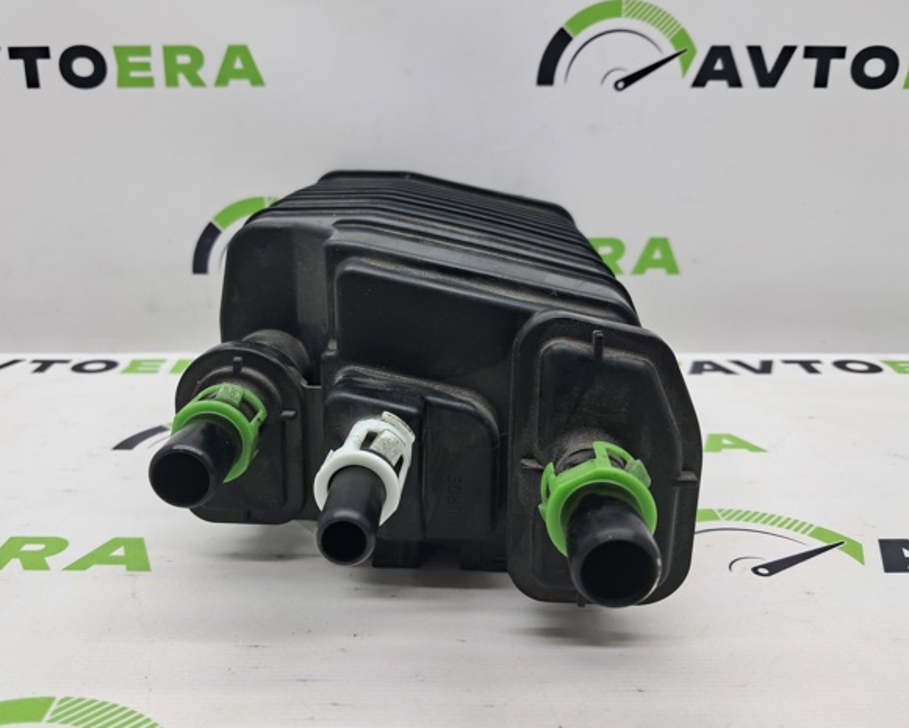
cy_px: 369
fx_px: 780
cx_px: 419
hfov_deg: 60.4
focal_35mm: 29
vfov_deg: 50.0
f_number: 1.8
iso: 50
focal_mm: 4
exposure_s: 1/50
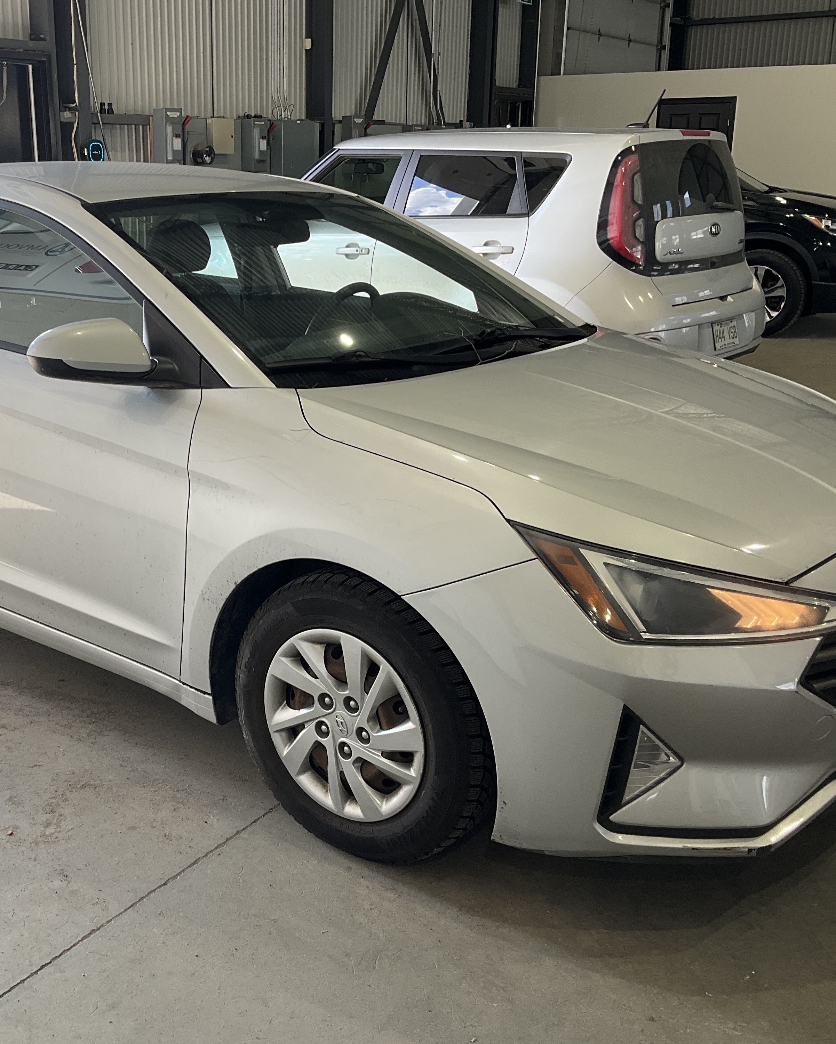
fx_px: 1175
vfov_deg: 47.9
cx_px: 284
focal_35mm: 38
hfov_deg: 38.7
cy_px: 519
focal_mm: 3
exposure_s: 1/122
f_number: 1.8
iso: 20
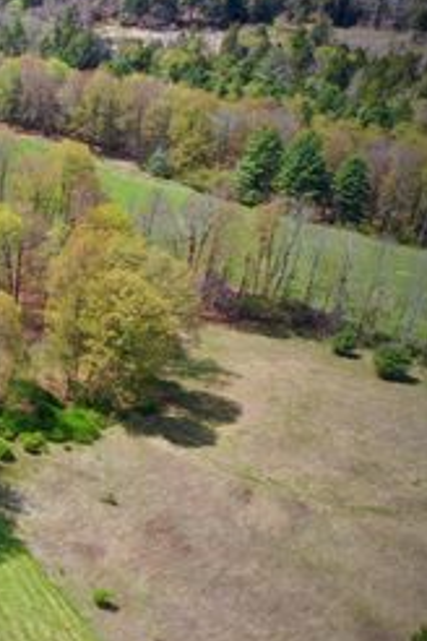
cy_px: 314
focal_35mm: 57
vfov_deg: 35.1
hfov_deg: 20.5
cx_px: -203
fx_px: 1014
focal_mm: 10.26
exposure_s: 1/240
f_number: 5.6
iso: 100
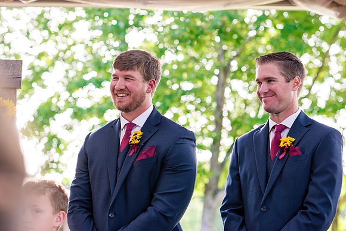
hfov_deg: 23.9
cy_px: 116
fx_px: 817
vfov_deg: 16.1
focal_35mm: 85
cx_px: 173
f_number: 3.2
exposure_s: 1/320
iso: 400
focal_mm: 85
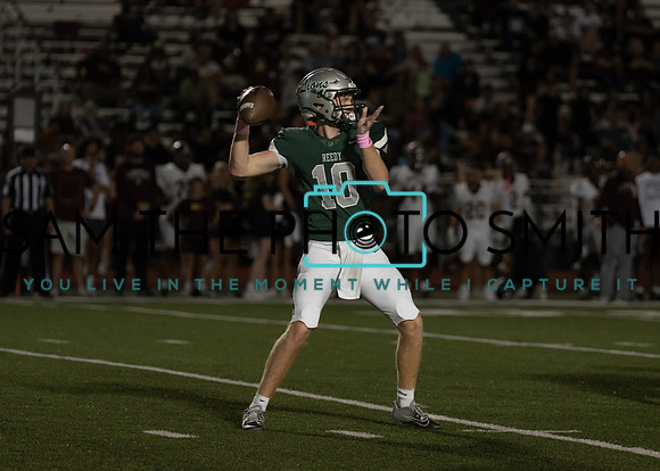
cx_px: 386
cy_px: 199
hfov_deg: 8.1
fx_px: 4650
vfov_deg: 5.8
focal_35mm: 248
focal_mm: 160
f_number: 2.8
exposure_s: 1/1000
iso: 1000
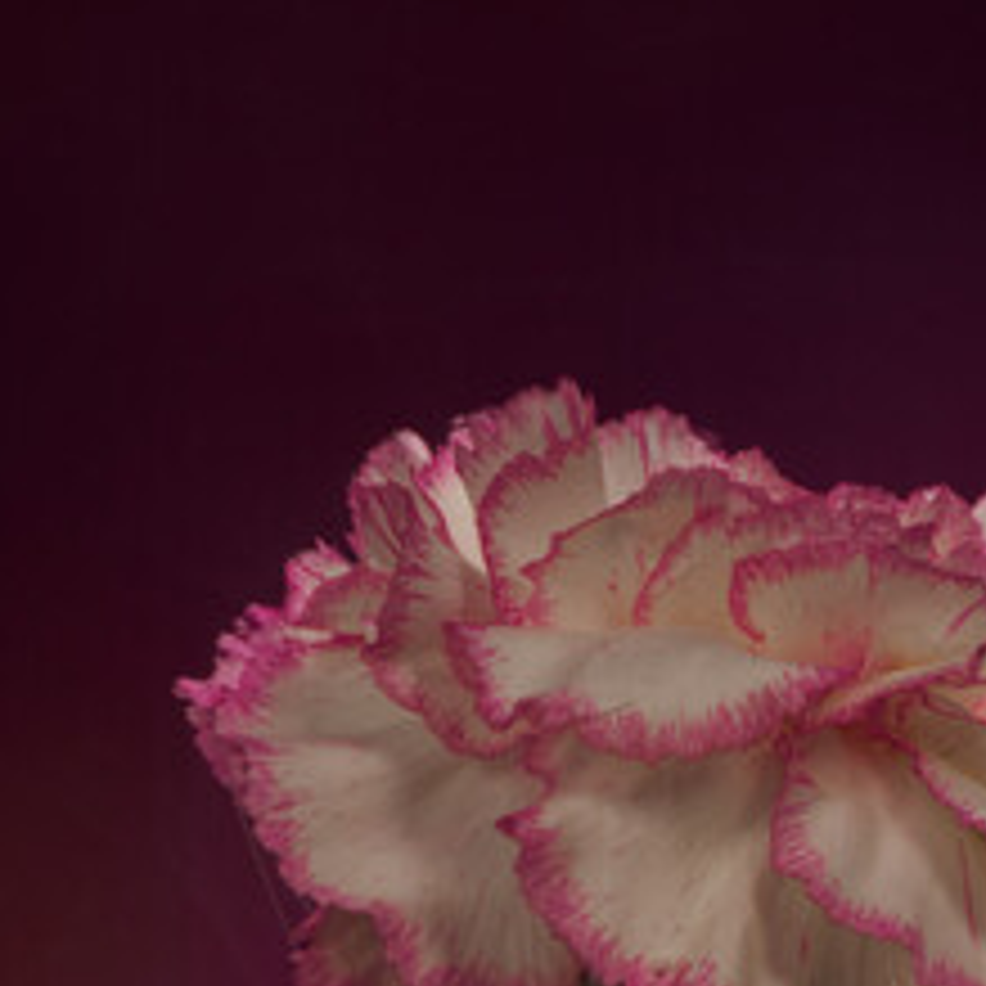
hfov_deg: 3.2
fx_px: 17595
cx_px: 538
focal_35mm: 546
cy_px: 1558
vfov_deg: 3.2
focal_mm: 90
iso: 80
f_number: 16
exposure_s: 1/100
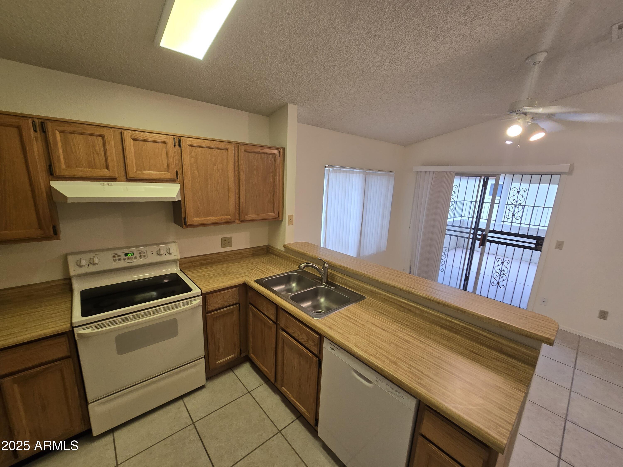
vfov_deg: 89.9
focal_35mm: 13
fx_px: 234
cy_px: 234
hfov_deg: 106.2
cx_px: 312
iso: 125
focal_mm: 2.2
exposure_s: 1/60
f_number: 2.2
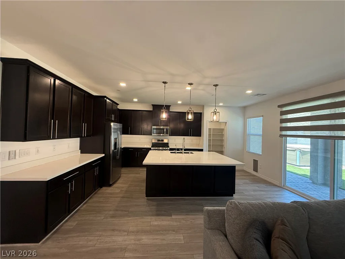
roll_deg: -1.9
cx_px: 172
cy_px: 130
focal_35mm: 14
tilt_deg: +0.6
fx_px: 140
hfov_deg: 102.1
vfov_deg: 85.7
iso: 320
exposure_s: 1/120
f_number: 2.2
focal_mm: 2.22
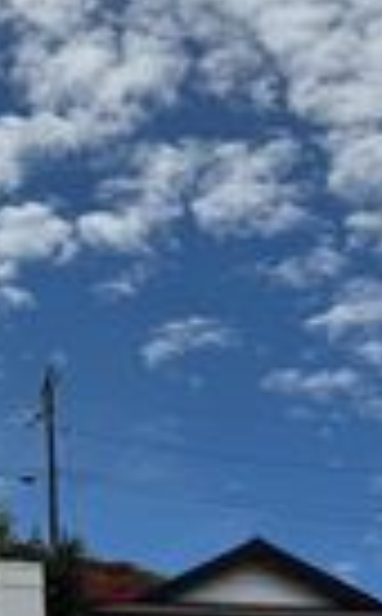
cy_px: 663
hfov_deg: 13.6
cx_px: -58
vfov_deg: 21.3
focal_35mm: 93
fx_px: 1557
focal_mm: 6.76
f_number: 1.78
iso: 80
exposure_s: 1/9009
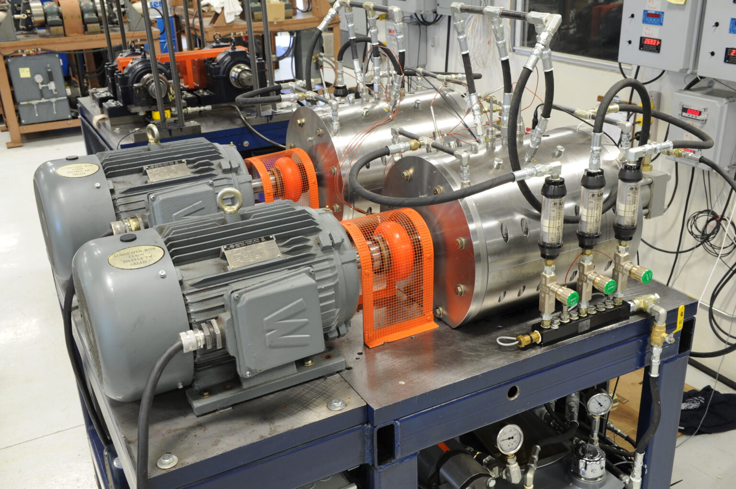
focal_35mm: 38
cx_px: 368
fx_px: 776
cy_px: 244
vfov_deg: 35.0
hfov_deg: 50.7
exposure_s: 1/10
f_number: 11
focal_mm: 38
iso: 1000
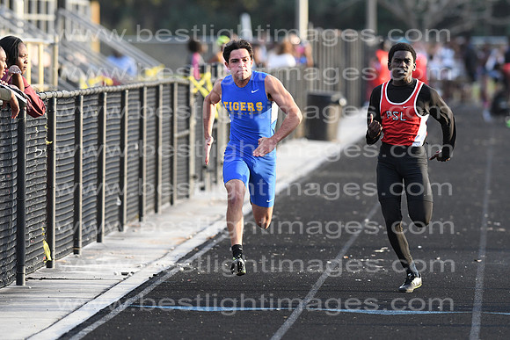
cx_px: 255
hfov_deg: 4.6
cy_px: 170
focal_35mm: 450
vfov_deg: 3.1
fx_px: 6376
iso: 2000
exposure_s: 1/2000
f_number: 4
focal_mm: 300
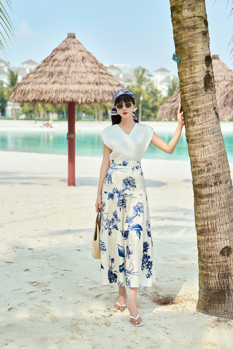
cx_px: 116
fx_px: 602
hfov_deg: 21.9
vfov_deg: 32.4
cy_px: 174
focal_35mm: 62
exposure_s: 1/1000
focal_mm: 62
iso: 100
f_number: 3.2
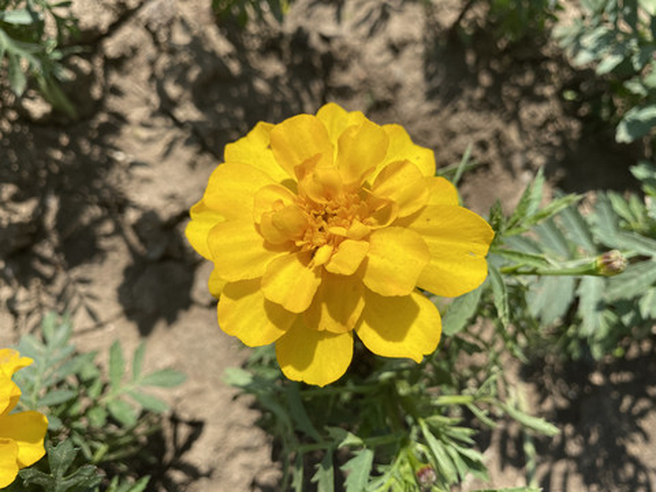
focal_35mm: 26
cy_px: 246
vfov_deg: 53.1
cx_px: 328
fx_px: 493
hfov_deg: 67.3
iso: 32
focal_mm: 4.25
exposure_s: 1/3509
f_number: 1.8
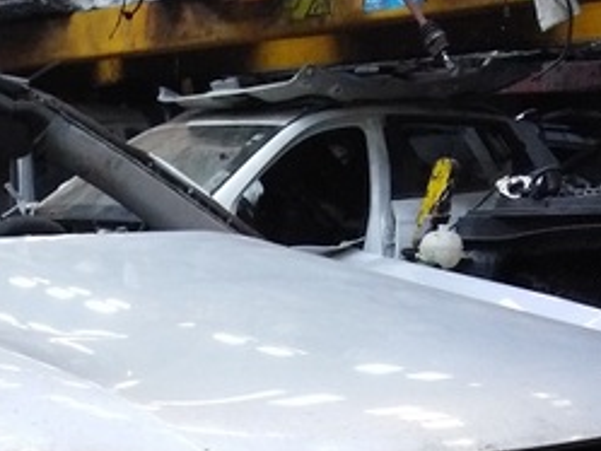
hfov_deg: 24.6
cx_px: 22
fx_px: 1320
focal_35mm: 76
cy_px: 634
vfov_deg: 17.8
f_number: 2.2
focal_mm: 3.46
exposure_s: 1/24
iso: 412
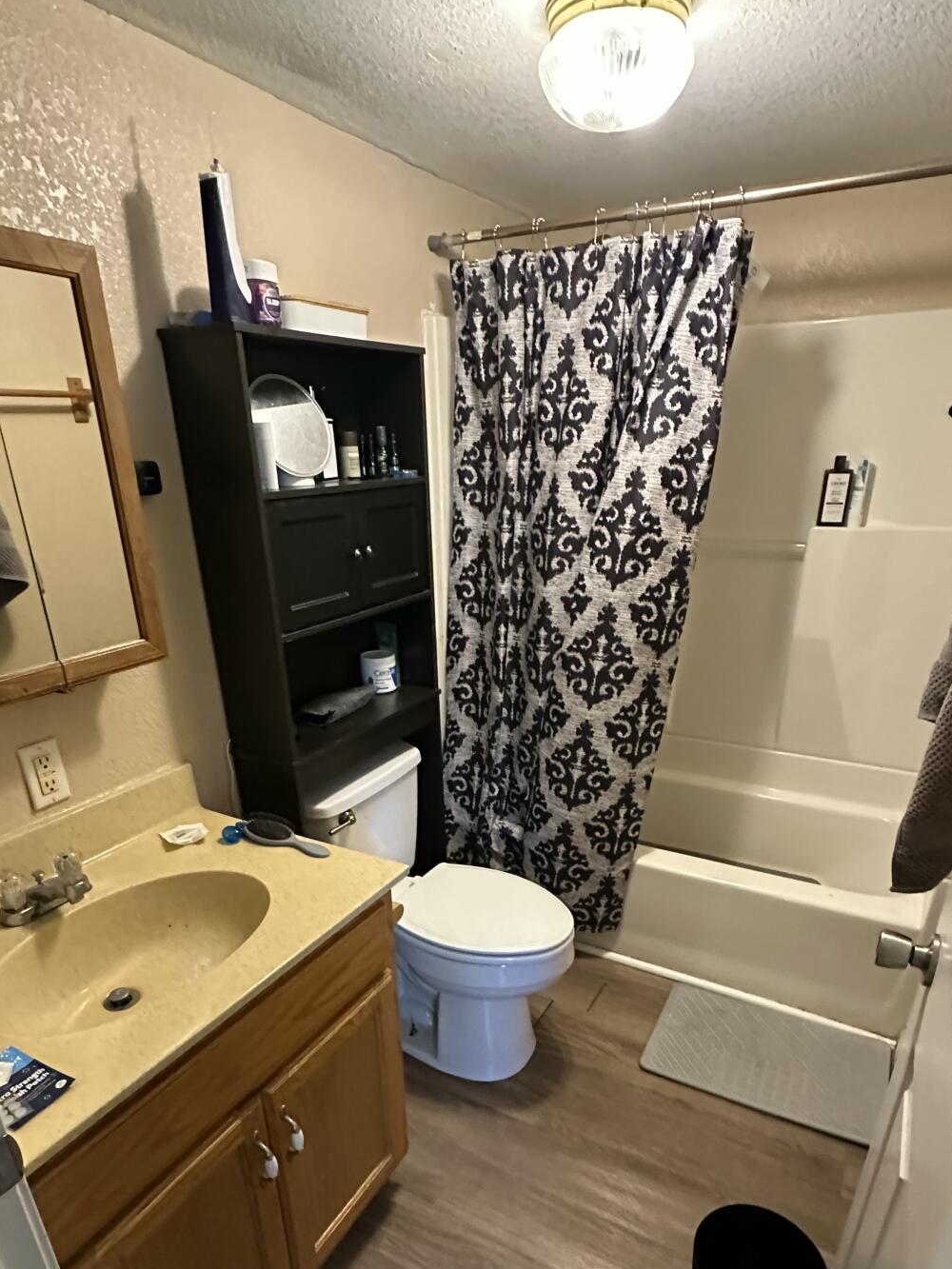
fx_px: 770
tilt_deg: -23.7
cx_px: 485
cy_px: 810
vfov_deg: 77.3
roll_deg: +1.0
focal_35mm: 21
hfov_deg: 63.4
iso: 1000
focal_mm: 2.22
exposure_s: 1/60
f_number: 2.2
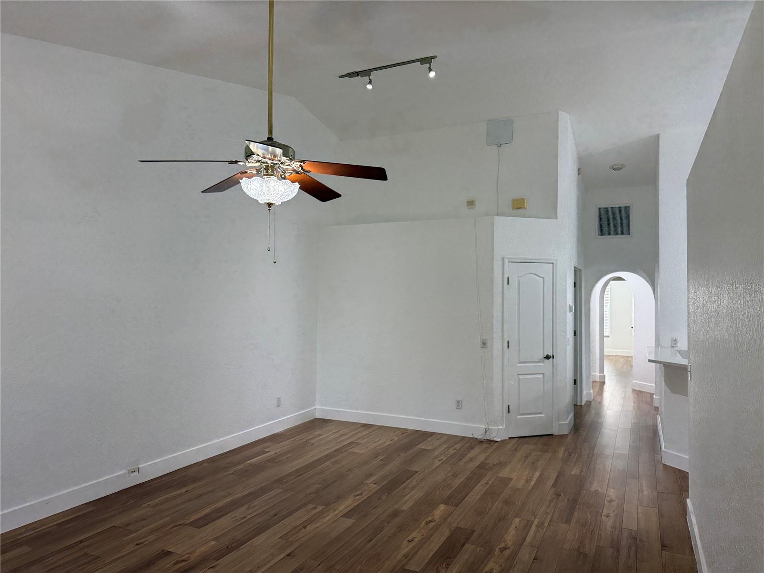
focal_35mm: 24
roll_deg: -0.8
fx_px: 530
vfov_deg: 56.8
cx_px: 382
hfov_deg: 71.6
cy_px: 286
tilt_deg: +1.3
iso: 200
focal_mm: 6.76
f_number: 1.78
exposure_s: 1/127
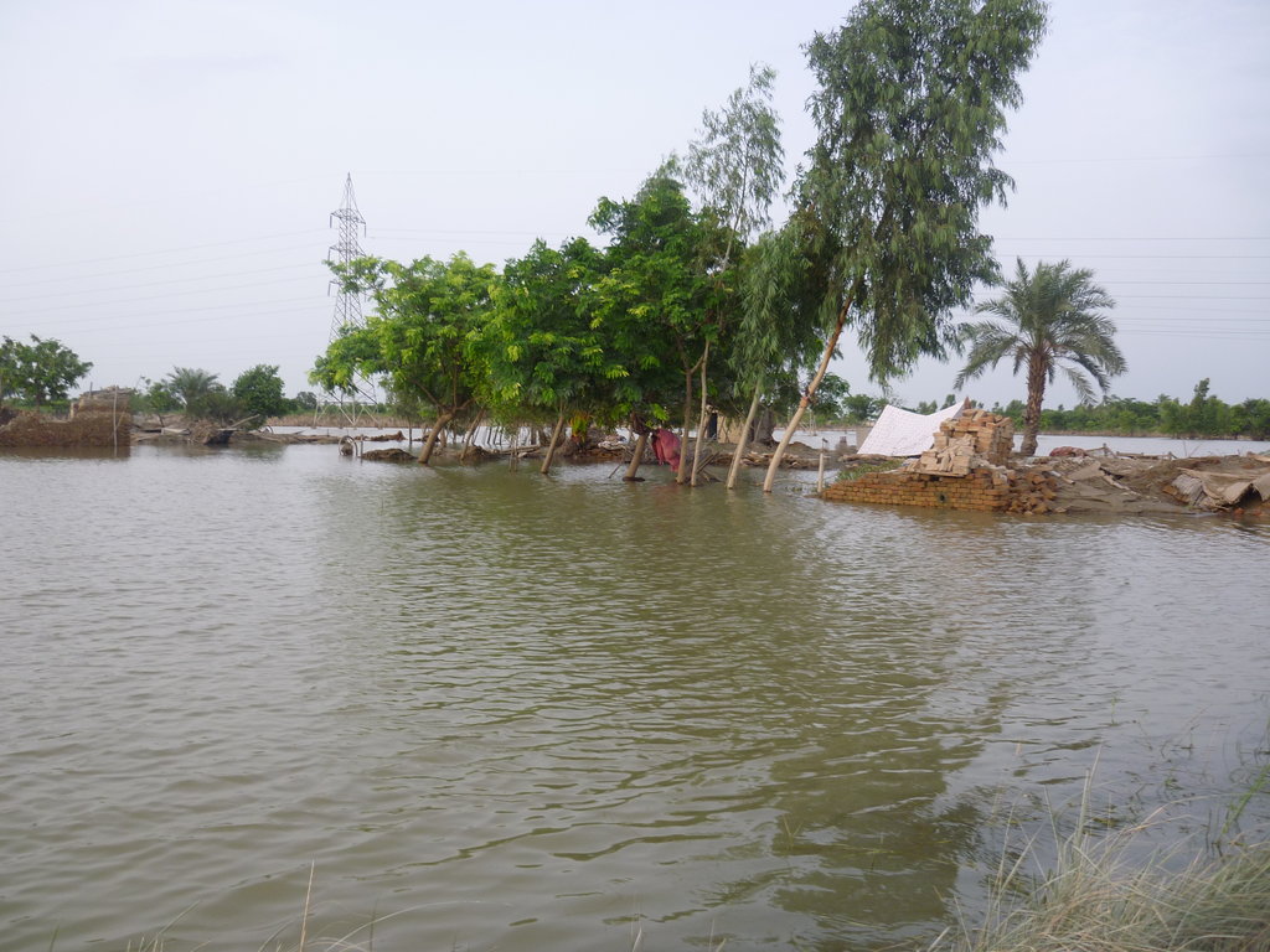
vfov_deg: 45.4
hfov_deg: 58.4
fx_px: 1137
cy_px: 476
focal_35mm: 31
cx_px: 635
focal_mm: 5.5
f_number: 2.8
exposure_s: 1/250
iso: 100
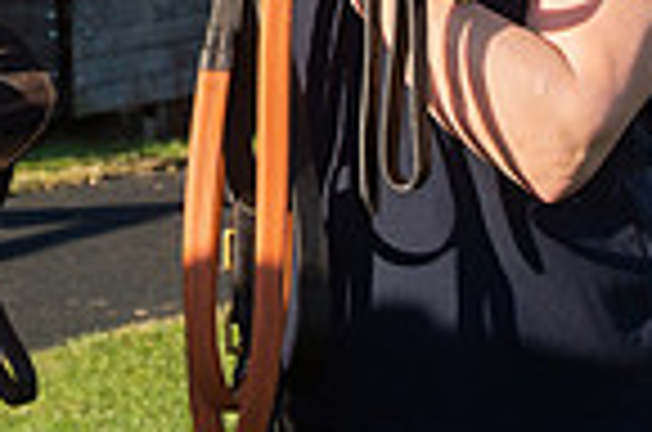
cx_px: -54
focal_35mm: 361
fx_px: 6524
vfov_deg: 3.8
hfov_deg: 5.7
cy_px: -405
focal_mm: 90
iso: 400
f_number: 13
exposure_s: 1/250
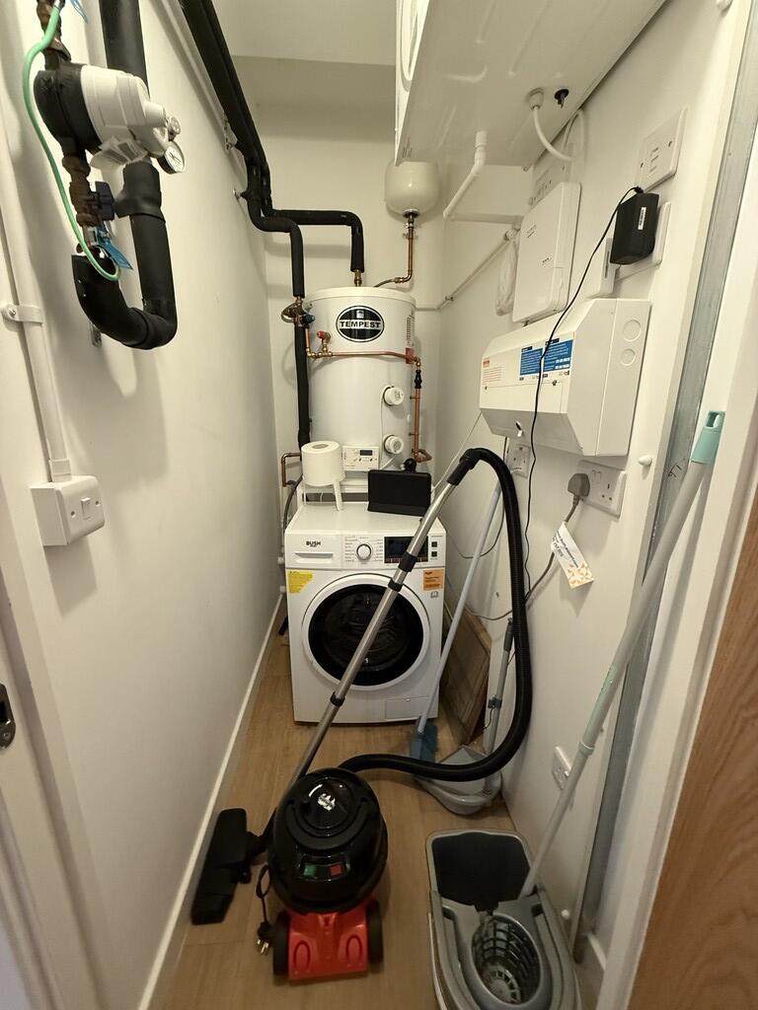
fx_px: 409
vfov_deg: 102.1
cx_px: 379
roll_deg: -1.3
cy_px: 505
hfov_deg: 85.7
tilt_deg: -14.3
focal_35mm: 14
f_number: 2.2
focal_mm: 2.22
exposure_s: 1/50
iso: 500
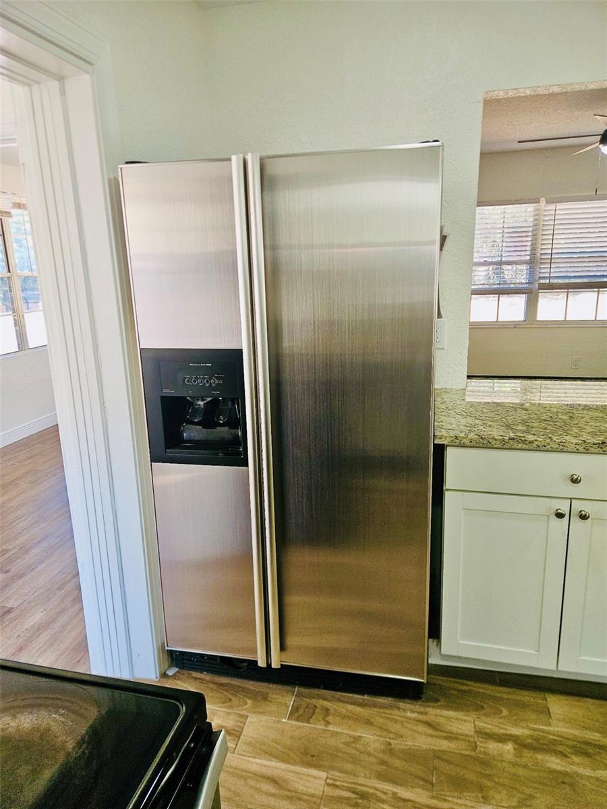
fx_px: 538
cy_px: 404
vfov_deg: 73.9
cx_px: 304
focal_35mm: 23
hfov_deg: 58.9
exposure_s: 1/60.2
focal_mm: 5.4
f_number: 1.8
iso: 103
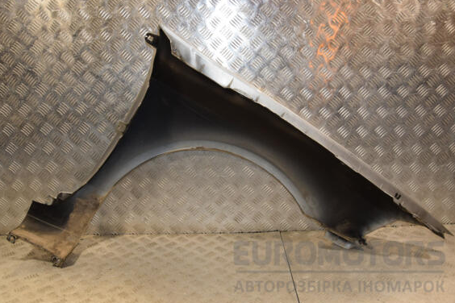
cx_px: 219
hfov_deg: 56.4
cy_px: 146
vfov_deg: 39.4
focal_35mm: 34
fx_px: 424
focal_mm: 21
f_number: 5.6
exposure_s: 1/200
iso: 800
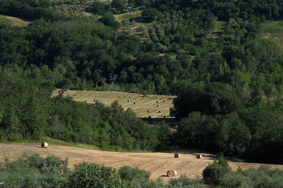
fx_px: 652
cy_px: 94
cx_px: 142
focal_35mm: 83
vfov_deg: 16.4
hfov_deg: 24.5
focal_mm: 55
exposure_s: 1/125
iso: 125
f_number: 11
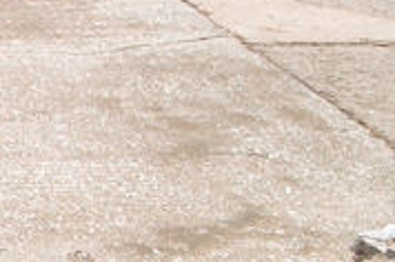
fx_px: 1993
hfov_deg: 9.0
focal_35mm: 182
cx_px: -817
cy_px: -285
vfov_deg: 7.2
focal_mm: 18
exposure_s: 1/320
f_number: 10
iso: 200
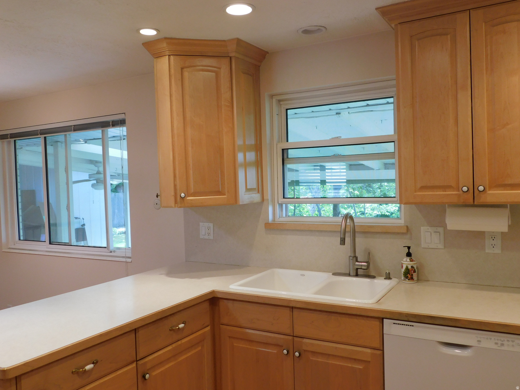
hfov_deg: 60.0
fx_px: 451
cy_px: 195
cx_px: 260
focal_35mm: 30
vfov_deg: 46.8
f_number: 3.2
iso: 140
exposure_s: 1/30
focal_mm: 5.3
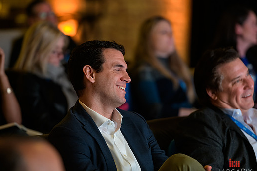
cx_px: 121
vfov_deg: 6.2
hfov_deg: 9.2
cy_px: 89
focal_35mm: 223
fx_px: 1592
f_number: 3.2
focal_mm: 200
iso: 1600
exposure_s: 1/100
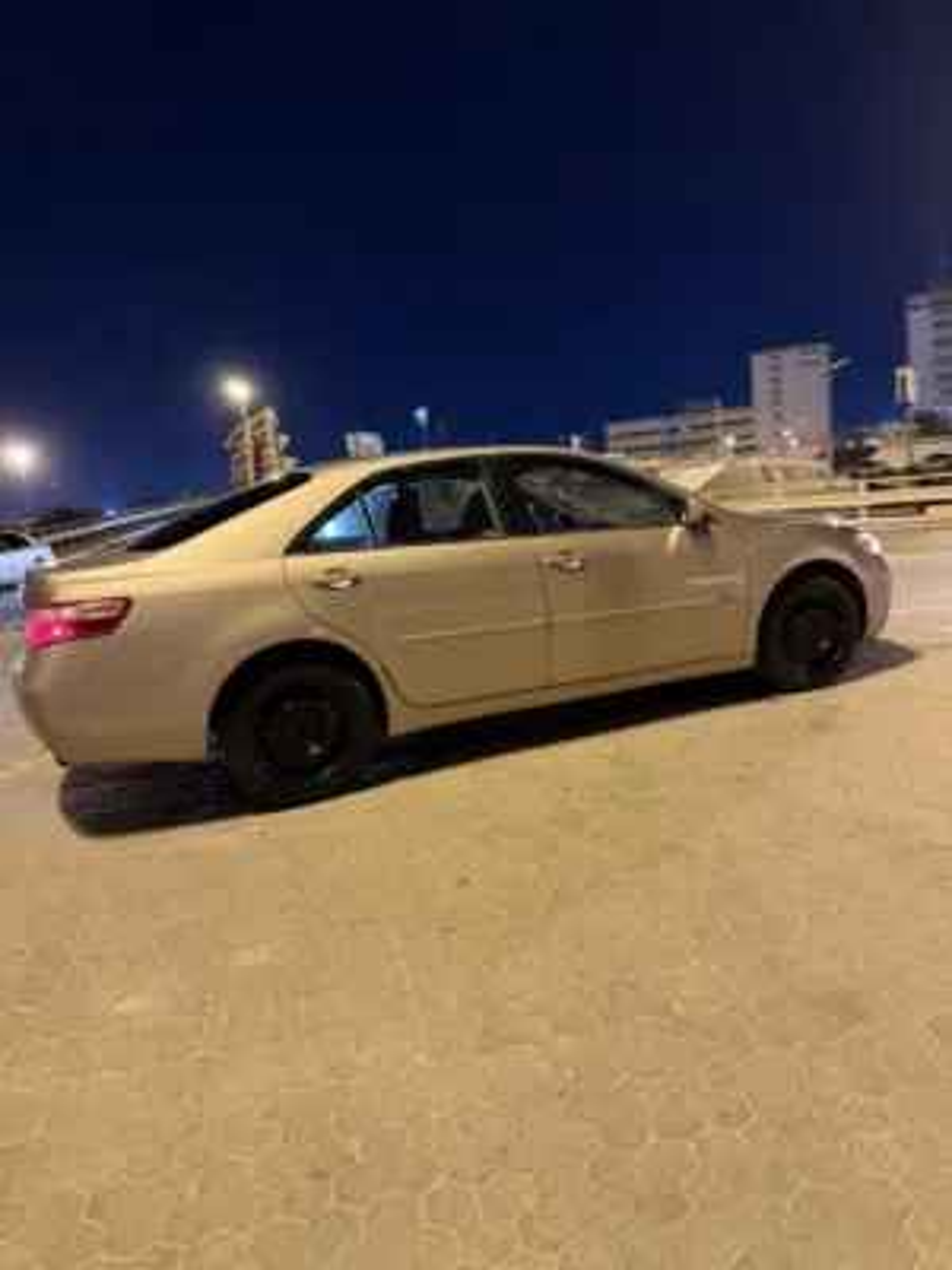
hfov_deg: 56.8
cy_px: 635
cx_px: 476
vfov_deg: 71.6
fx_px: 880
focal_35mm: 24
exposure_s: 1/33
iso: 1000
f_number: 1.78
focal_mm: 6.76
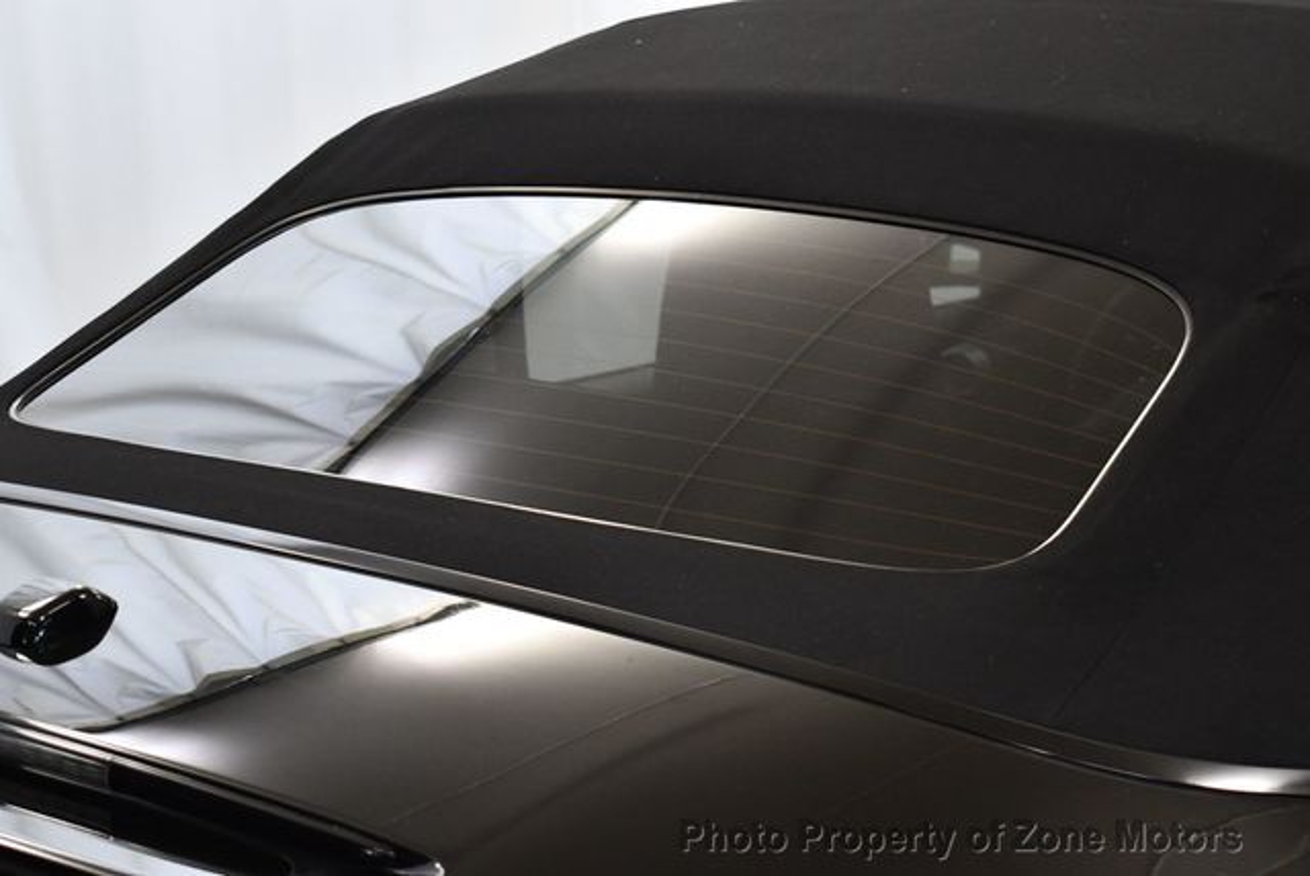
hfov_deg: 22.6
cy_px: 438
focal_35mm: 90
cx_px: 655
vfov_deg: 15.2
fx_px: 3278
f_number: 5
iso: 1250
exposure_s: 1/125
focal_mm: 45
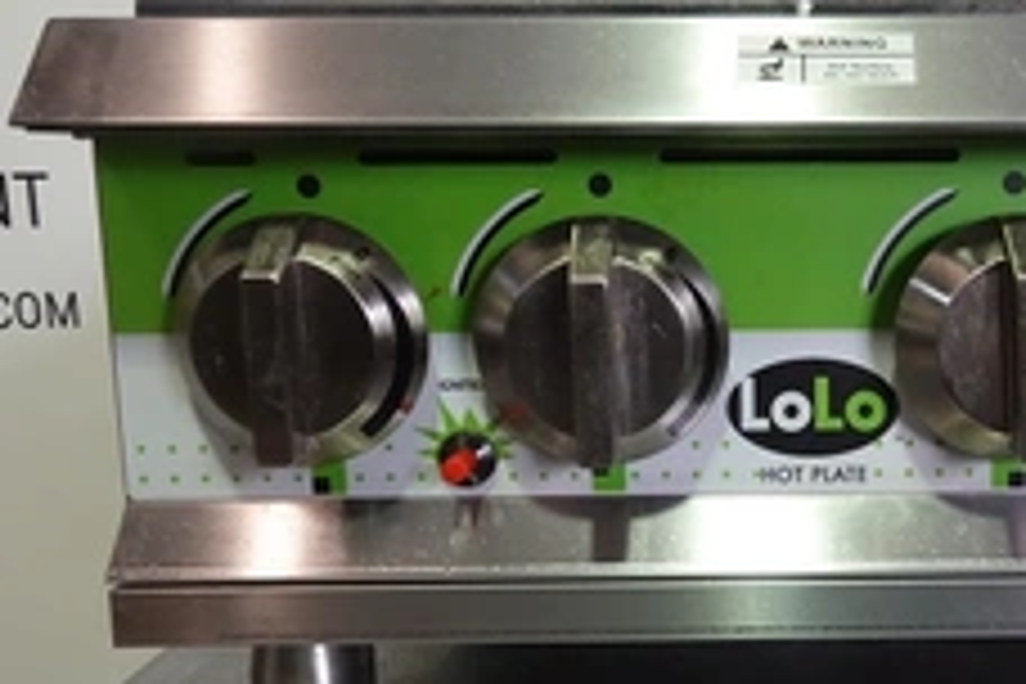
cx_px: 792
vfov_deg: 31.9
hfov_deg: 44.6
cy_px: 364
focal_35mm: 42
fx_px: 1197
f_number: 11
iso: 2000
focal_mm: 9
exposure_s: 1/30
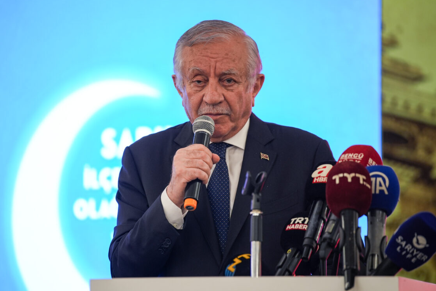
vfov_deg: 7.4
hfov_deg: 11.1
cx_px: 197
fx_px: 2252
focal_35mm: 186
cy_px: 153
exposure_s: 1/160
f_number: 2.8
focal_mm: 162
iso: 800
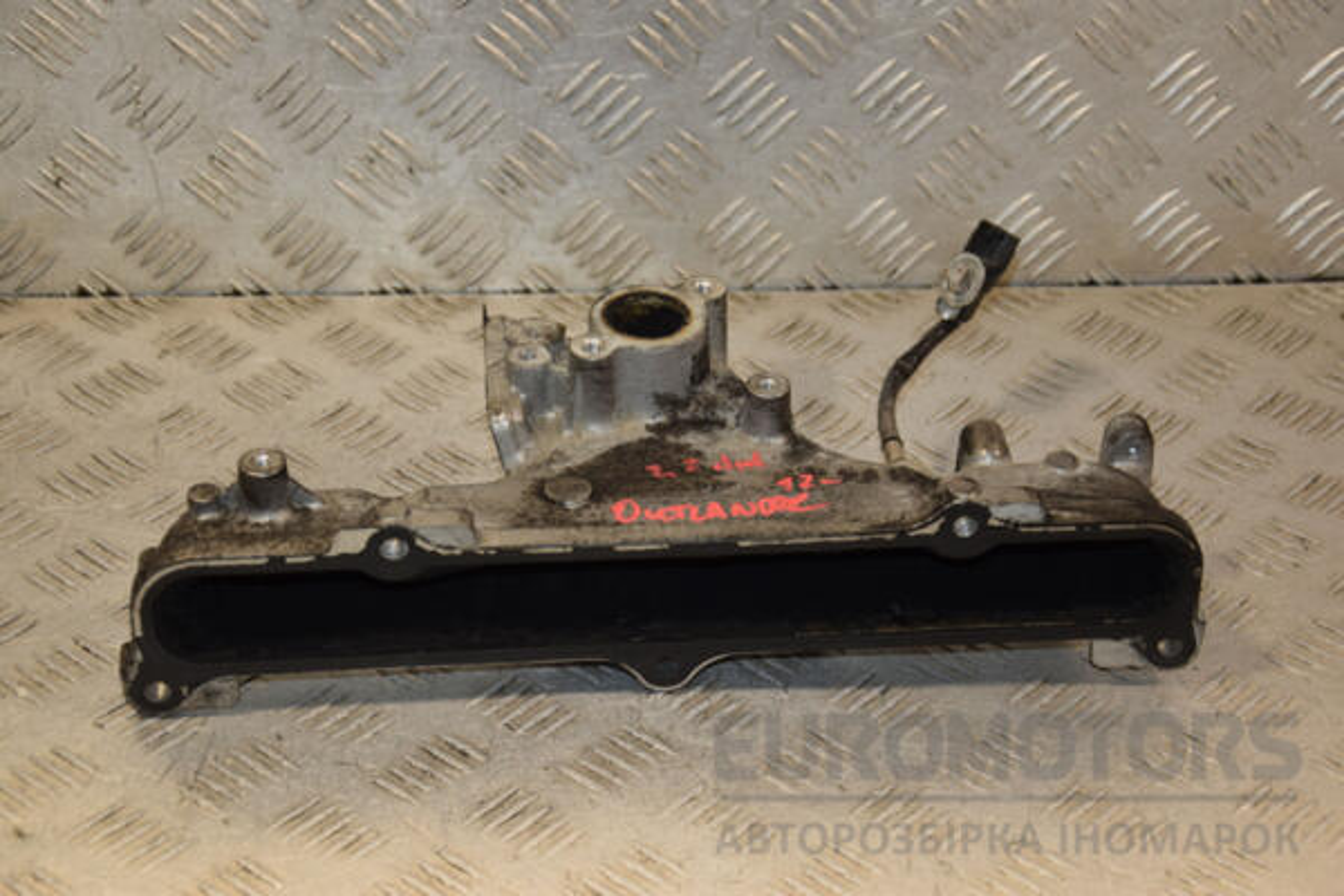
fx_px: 2912
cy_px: 448
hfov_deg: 26.0
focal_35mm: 78
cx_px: 672
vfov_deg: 17.5
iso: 800
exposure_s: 1/200
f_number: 5
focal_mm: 52
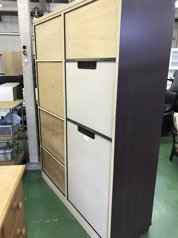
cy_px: 119
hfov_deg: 49.7
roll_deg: -0.4
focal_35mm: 28
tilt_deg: -16.0
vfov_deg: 63.4
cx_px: 89
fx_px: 192
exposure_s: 1/17
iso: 40
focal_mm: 3.99
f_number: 1.8
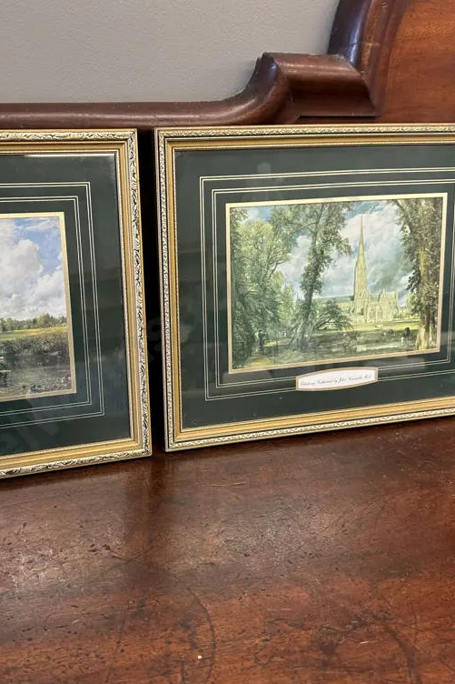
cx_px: 150
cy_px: 341
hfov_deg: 38.4
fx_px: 645
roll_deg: +0.1
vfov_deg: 55.8
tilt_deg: -22.7
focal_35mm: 34
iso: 125
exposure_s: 1/50
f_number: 1.78
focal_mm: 6.86
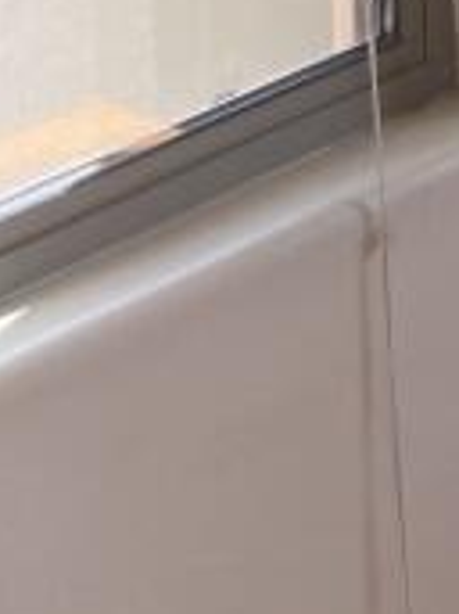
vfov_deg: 10.9
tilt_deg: -6.6
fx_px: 2761
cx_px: 1363
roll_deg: +1.8
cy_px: -829
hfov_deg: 8.1
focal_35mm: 156
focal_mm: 5.1
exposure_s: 1/184
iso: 40
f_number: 1.6
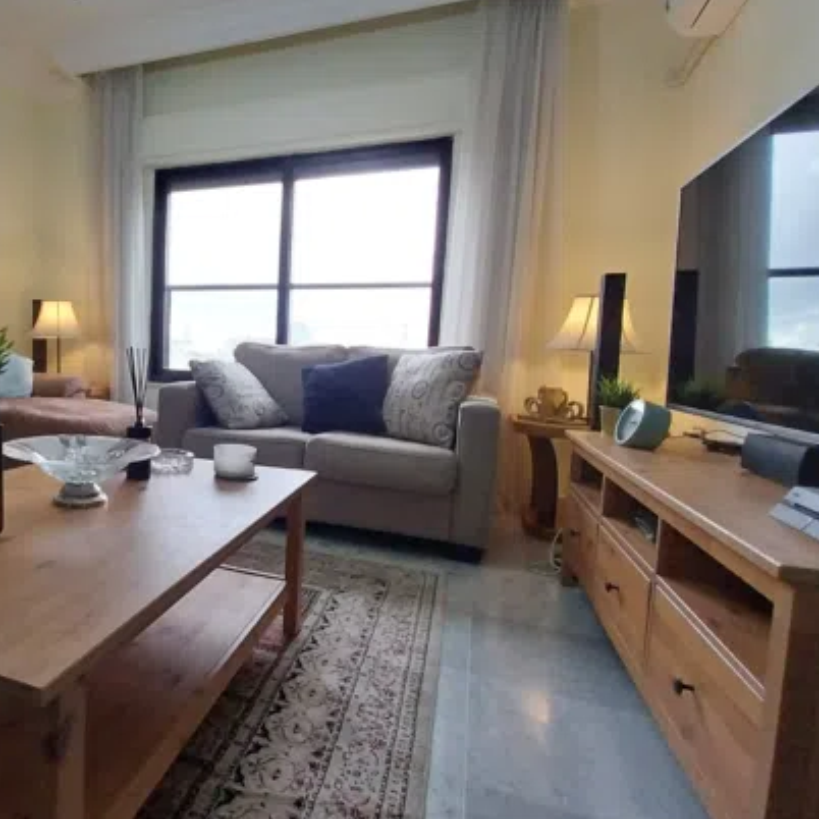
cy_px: 394
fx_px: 535
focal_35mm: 20
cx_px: 240
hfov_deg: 71.4
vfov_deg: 74.8
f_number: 2.2
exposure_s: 1/50
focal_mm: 1.3
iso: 125
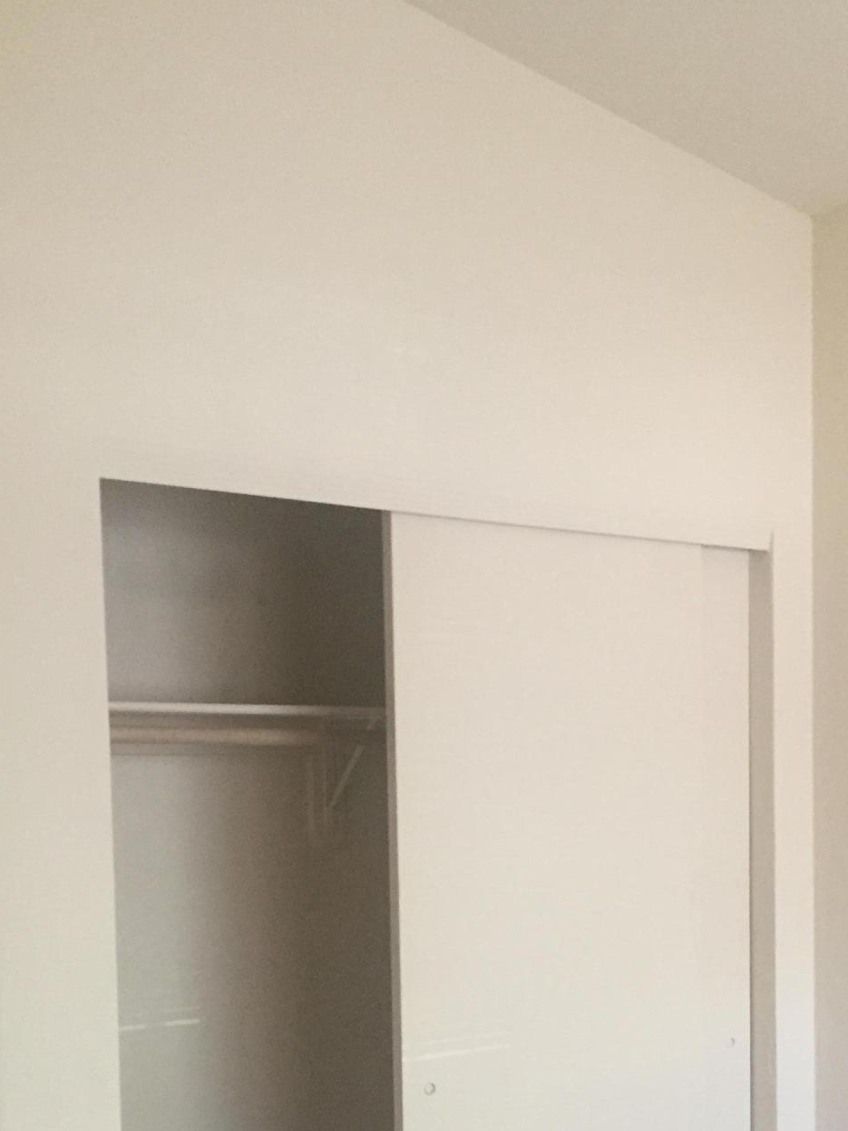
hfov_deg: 31.1
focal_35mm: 46
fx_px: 1502
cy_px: 881
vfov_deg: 39.8
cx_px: 619
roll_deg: +0.7
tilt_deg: -3.0
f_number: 2.2
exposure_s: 1/30
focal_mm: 4.15
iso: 160
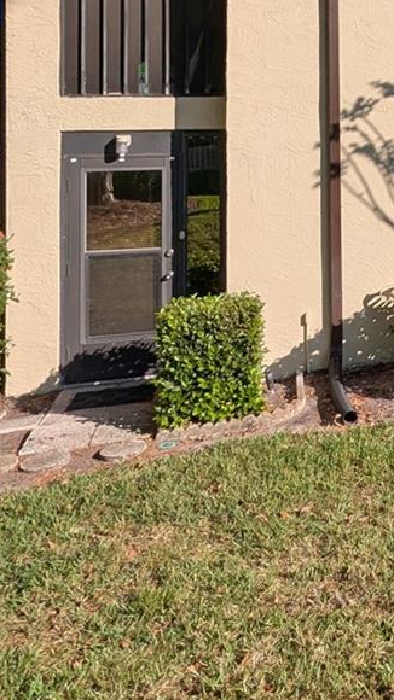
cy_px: 103
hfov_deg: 25.4
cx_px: 535
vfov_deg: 47.6
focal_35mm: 39
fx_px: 725
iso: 52
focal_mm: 1.95
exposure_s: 1/1969
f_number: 2.2
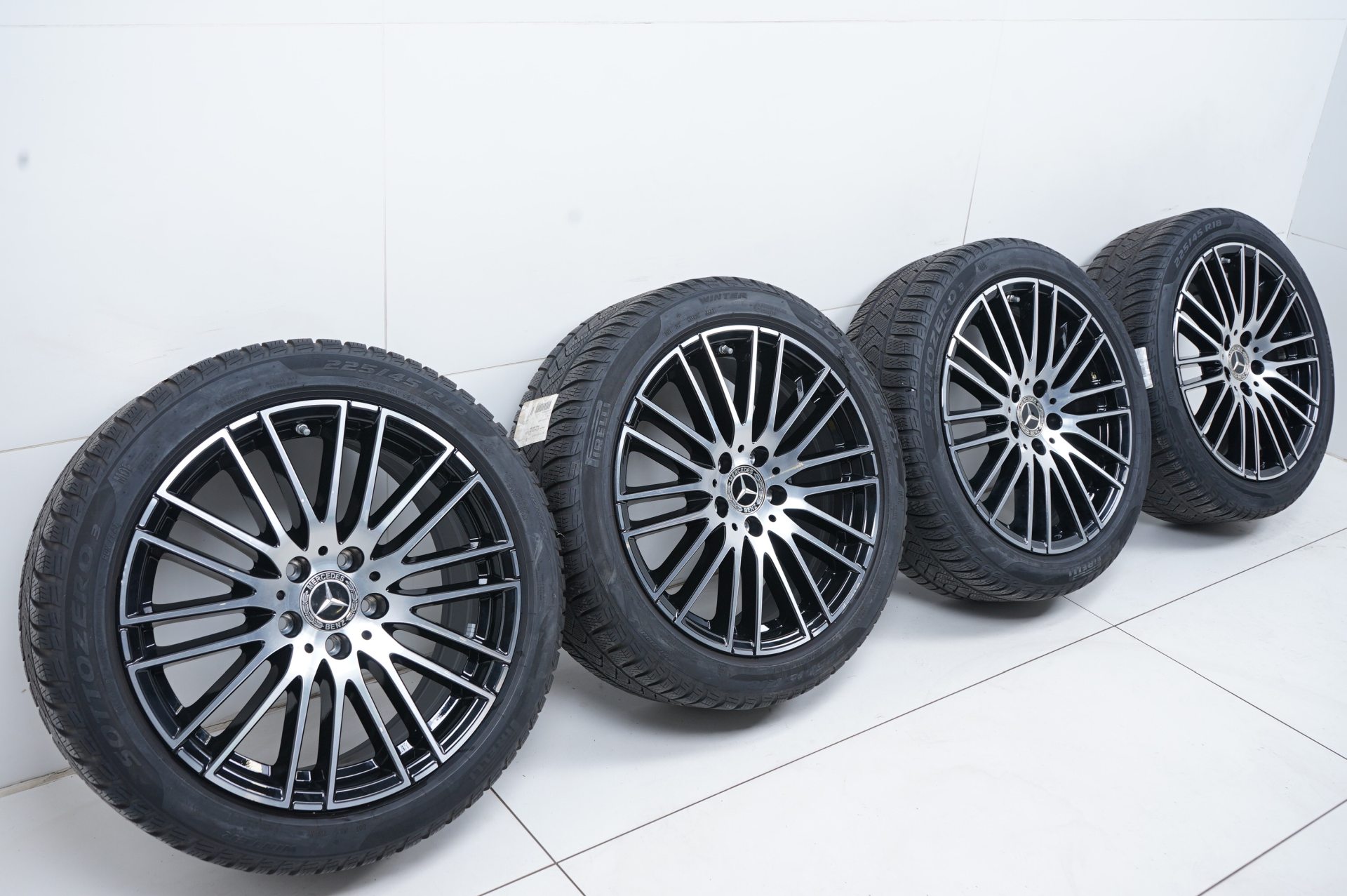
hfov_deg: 55.8
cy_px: 448
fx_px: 1271
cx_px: 674
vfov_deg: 38.8
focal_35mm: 34
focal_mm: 34
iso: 250
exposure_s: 1/125
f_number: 7.1
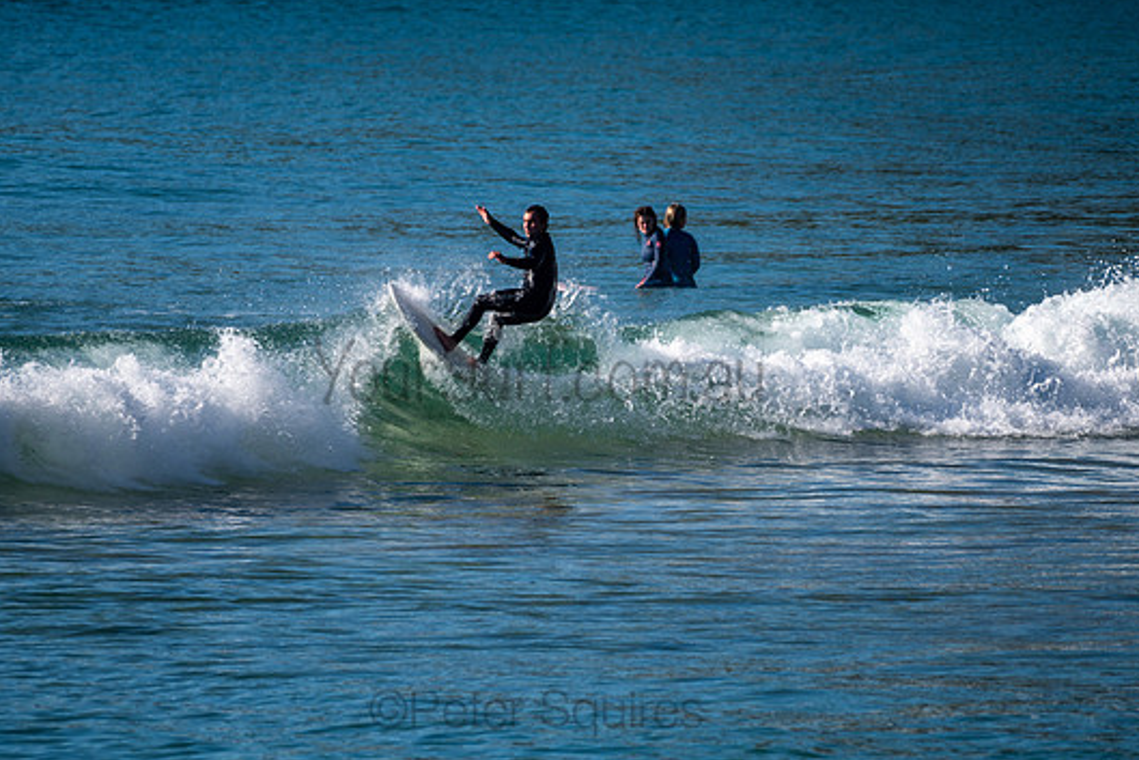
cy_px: 343
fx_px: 20760
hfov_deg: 3.1
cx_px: 550
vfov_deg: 2.1
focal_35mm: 656
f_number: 5.6
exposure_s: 1/320
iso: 31
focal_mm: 500
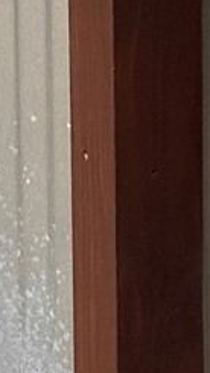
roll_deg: -0.5
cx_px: 469
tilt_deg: -5.2
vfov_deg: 8.2
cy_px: -886
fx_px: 2027
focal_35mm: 205
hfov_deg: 5.7
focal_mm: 6.86
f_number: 1.78
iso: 80
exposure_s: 1/516
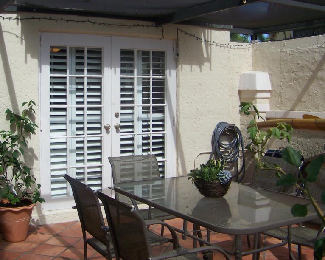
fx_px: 452
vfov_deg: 32.0
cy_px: 105
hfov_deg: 39.3
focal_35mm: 47
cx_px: 123
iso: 64
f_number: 2.8
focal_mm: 5.85
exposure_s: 1/800
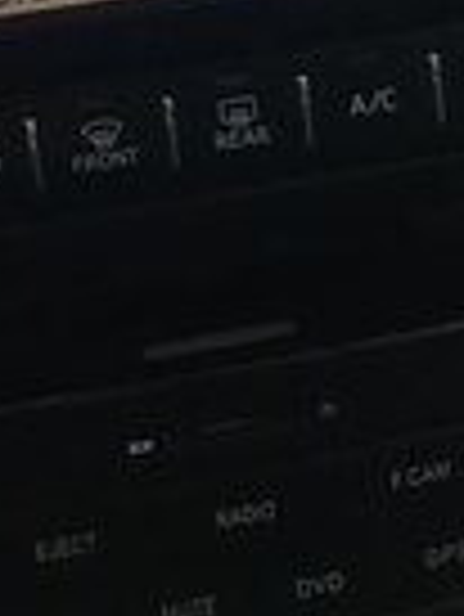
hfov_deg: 14.1
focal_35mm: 105
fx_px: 1874
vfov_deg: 17.8
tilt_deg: -27.7
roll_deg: +3.4
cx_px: 153
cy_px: -130
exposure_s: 1/33
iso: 64
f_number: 2.2
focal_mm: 4.15
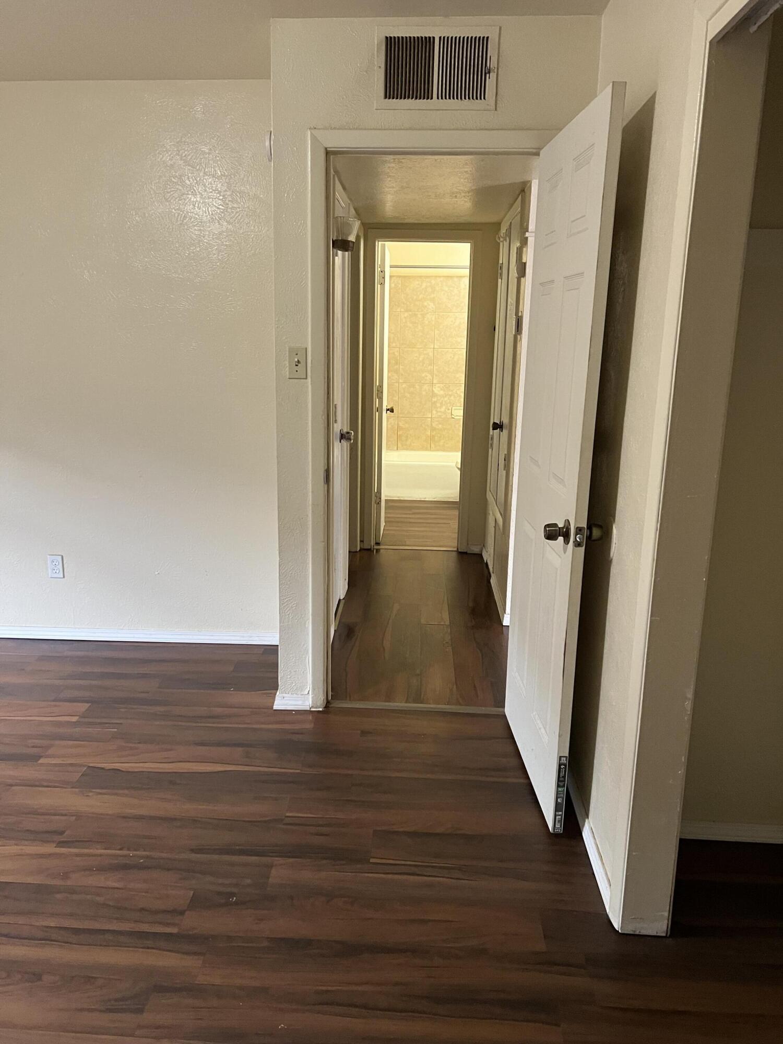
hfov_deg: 53.1
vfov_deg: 67.3
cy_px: 522
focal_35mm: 26
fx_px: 784
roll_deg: +1.5
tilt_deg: -9.5
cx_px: 392
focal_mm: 5.7
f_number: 1.5
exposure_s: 1/60
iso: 400
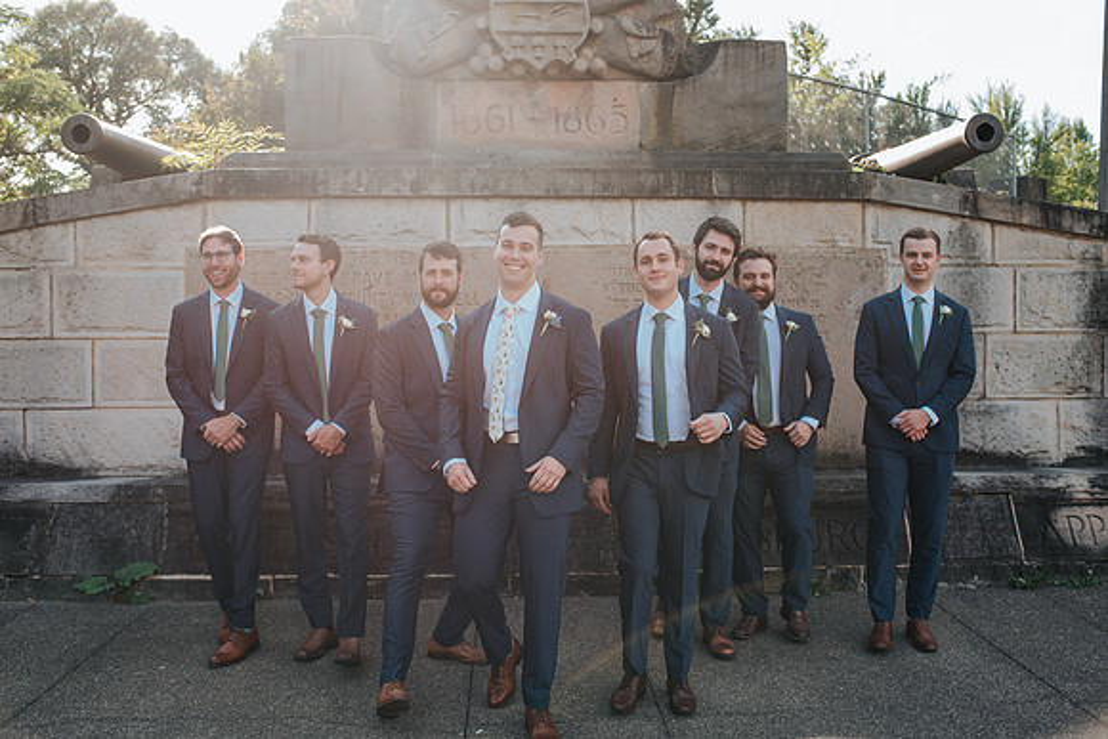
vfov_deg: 37.4
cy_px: 370
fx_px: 1093
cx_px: 554
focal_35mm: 36
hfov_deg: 53.8
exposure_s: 1/1000
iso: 900
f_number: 4
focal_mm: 35
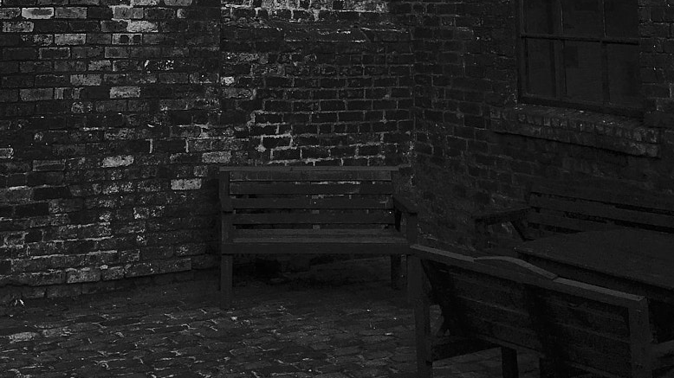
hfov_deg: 32.0
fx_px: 1161
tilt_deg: +8.7
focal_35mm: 65
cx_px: 208
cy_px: -190
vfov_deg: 16.8
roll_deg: -2.0
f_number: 2.2
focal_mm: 4.15
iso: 25
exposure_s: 1/503
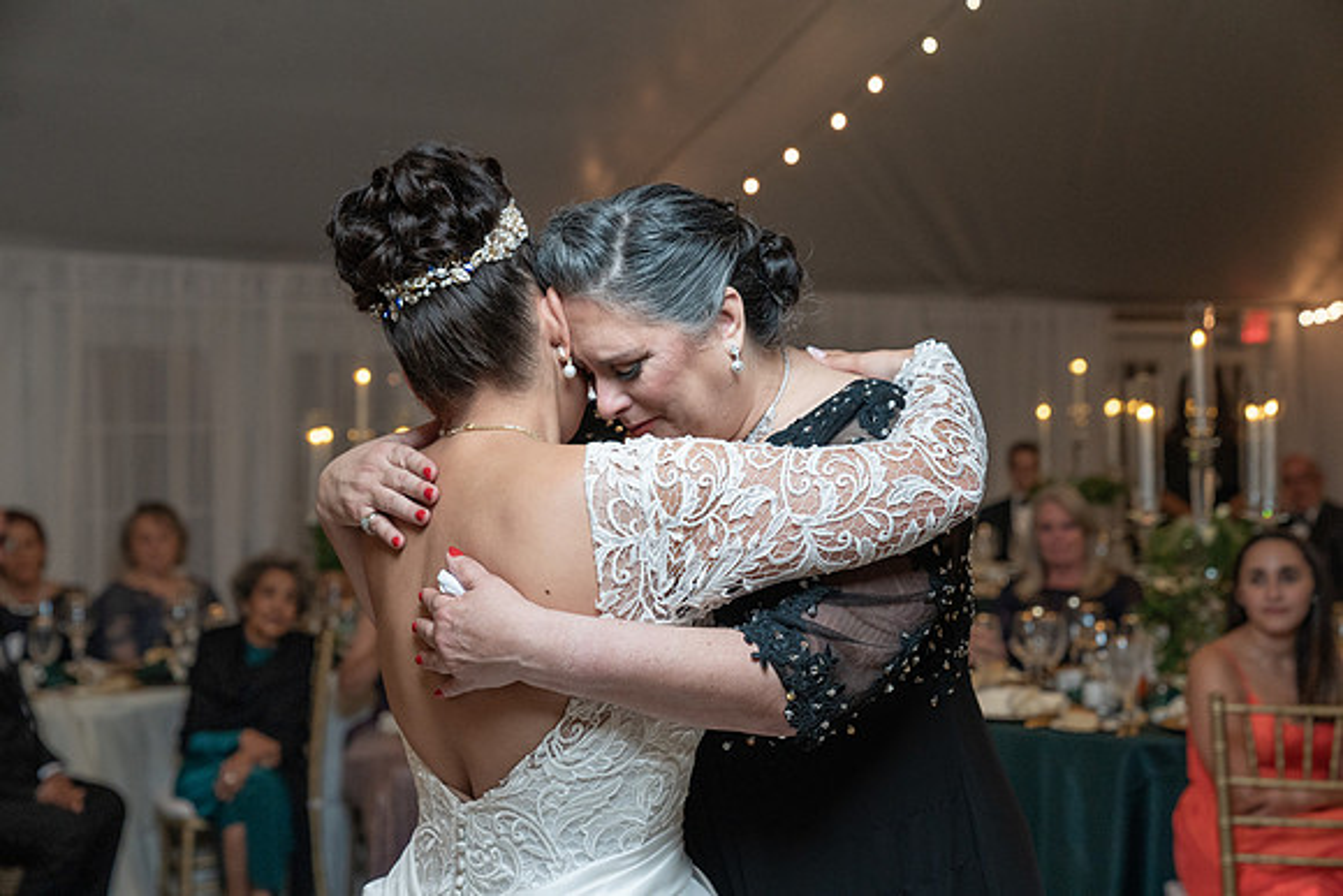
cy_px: 448
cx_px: 672
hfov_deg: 32.9
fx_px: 2276
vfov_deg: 22.3
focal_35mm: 61
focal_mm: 61
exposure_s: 1/200
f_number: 4
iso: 2000
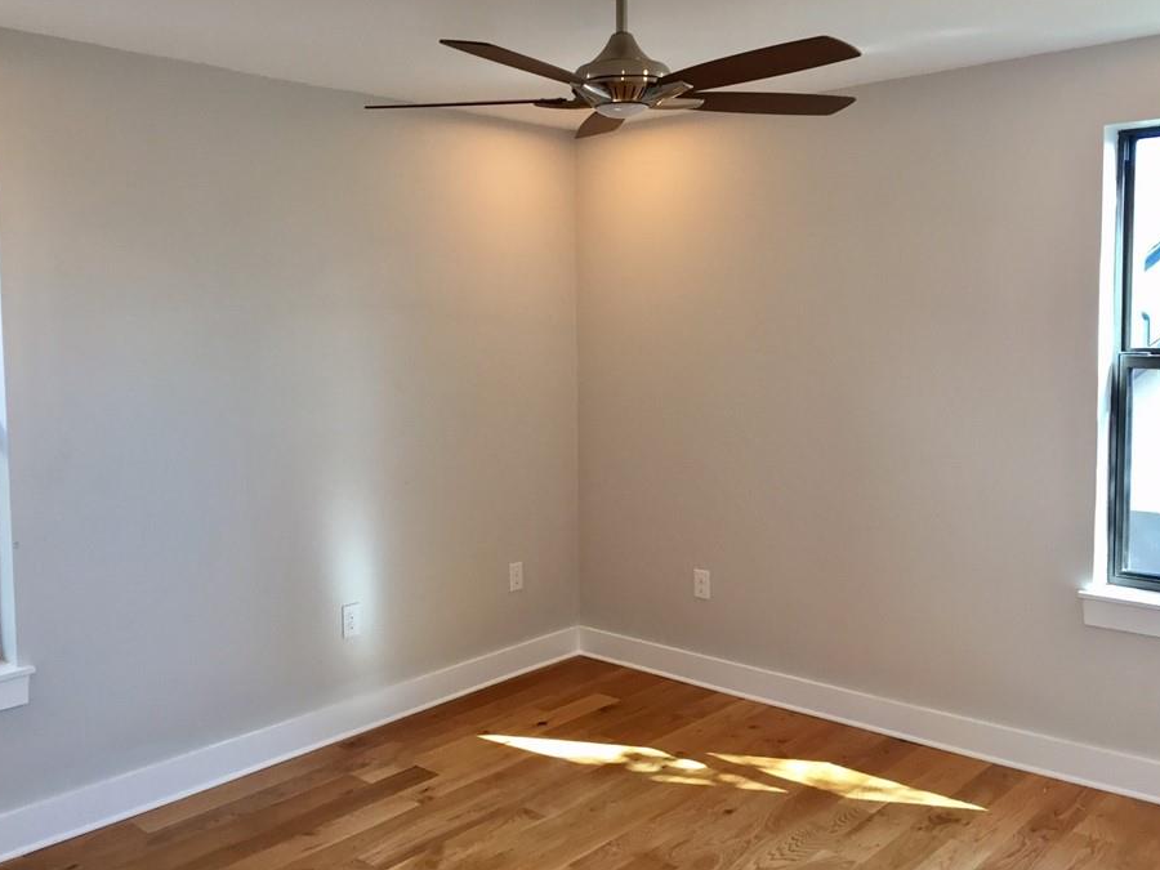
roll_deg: -0.8
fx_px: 1106
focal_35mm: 33
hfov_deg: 55.3
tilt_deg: -4.2
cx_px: 559
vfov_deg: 42.9
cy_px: 397
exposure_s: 1/30
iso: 32
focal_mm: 4.15
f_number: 2.2
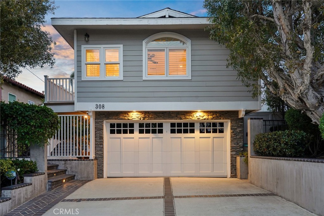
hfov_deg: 69.4
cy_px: 108
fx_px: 234
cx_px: 162
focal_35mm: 26
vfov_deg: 49.5
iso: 800
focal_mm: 26
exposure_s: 1/5
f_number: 8
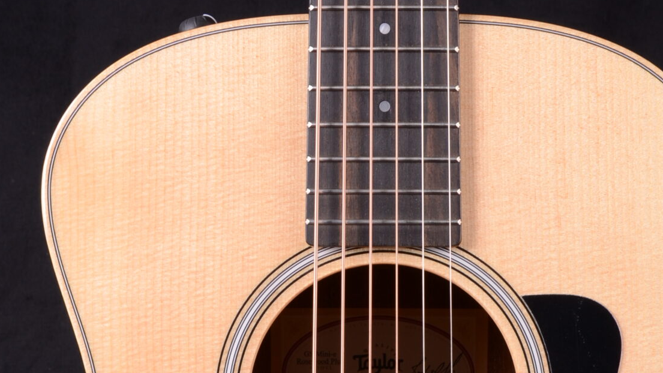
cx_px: 376
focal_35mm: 109
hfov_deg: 19.6
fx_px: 1917
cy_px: 443
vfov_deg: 10.9
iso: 200
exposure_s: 1/200
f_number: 13
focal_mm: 30
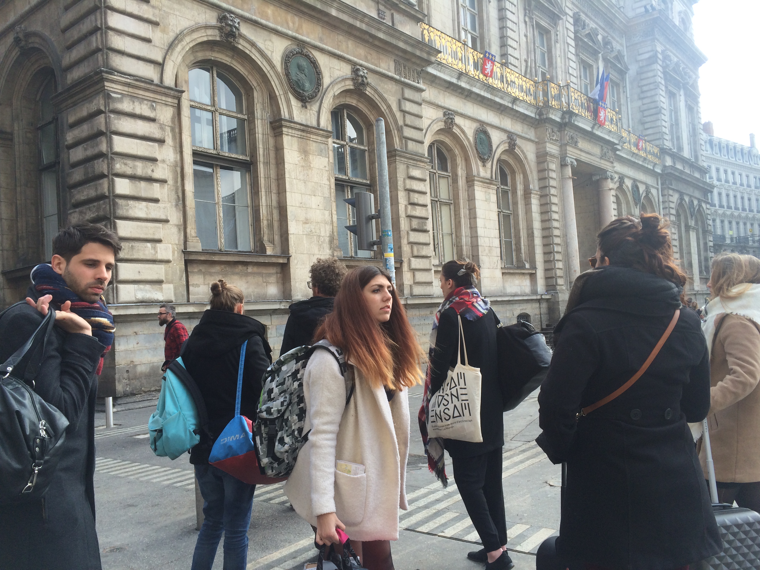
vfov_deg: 48.2
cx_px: 380
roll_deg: +4.0
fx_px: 637
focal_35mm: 29
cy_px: 285
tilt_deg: +2.1
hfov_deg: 61.7
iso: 32
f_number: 2.2
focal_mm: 4.15
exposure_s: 1/488
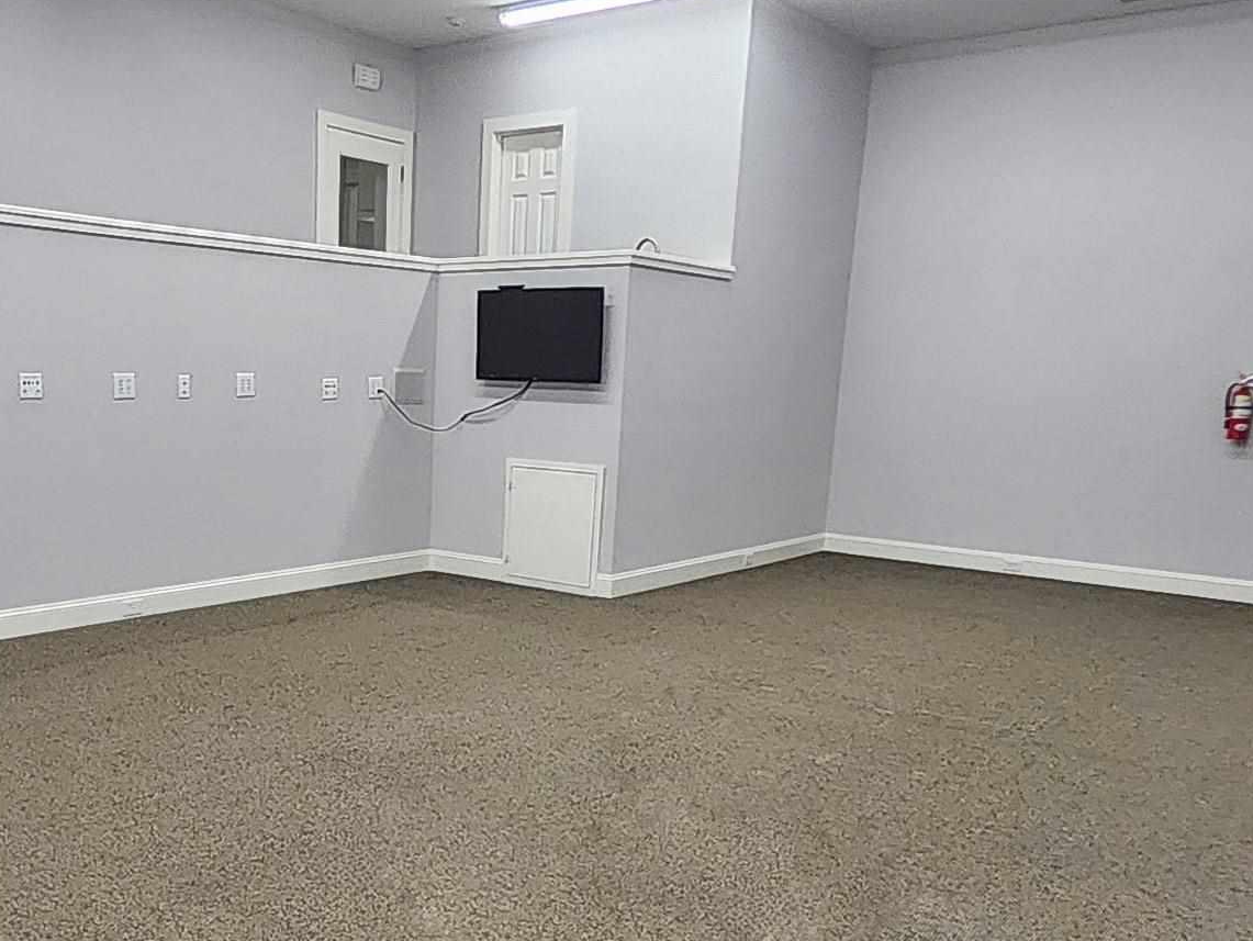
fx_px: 1195
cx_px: 404
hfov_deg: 54.1
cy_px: 607
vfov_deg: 42.5
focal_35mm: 33
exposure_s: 1/60
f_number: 2.2
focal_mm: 1.13
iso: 125
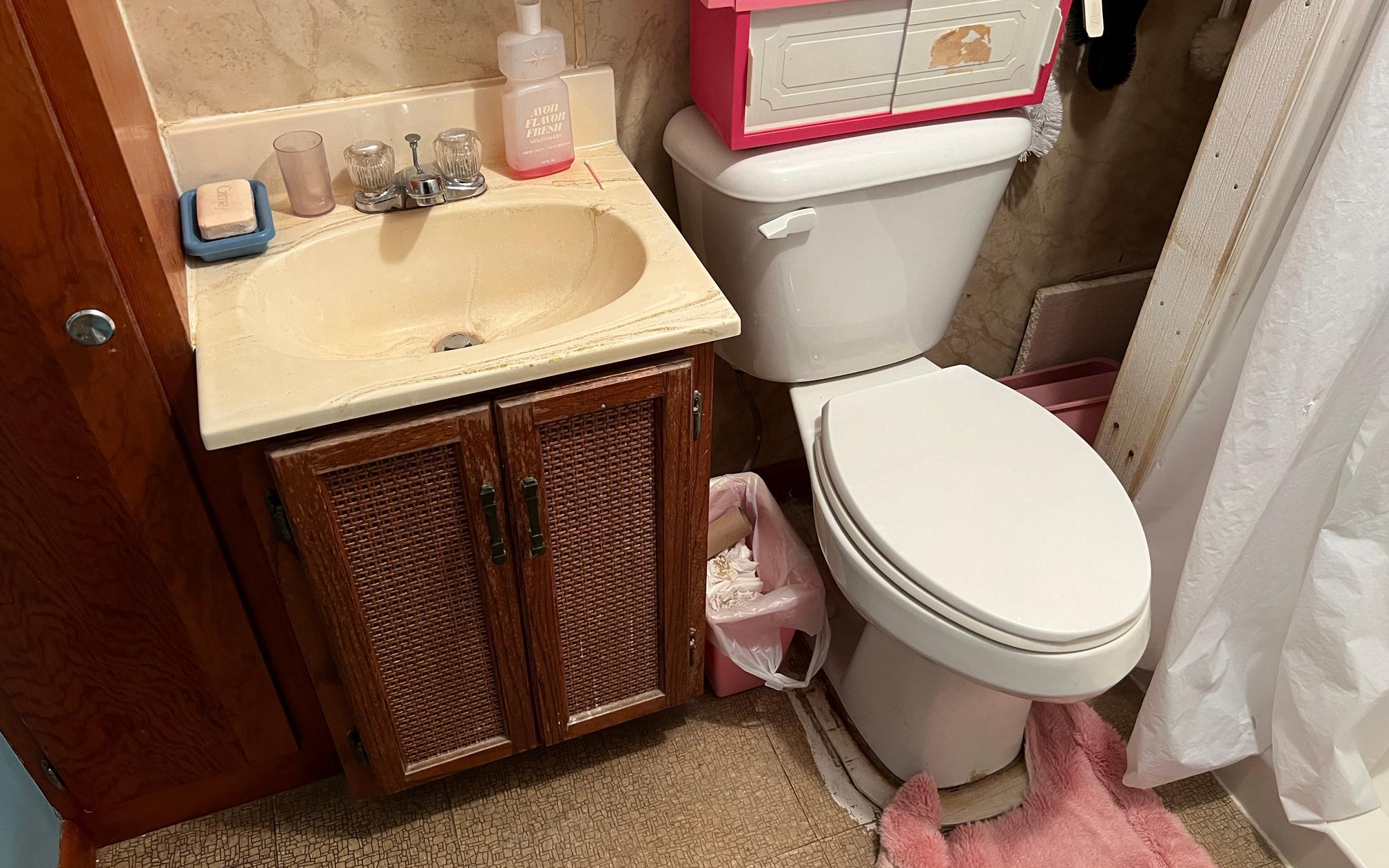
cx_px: 690
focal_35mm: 28
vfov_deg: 44.5
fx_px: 1060
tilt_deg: -41.2
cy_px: 422
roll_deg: +0.2
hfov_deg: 66.5
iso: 200
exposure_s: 1/60
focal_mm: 5.7
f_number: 1.5
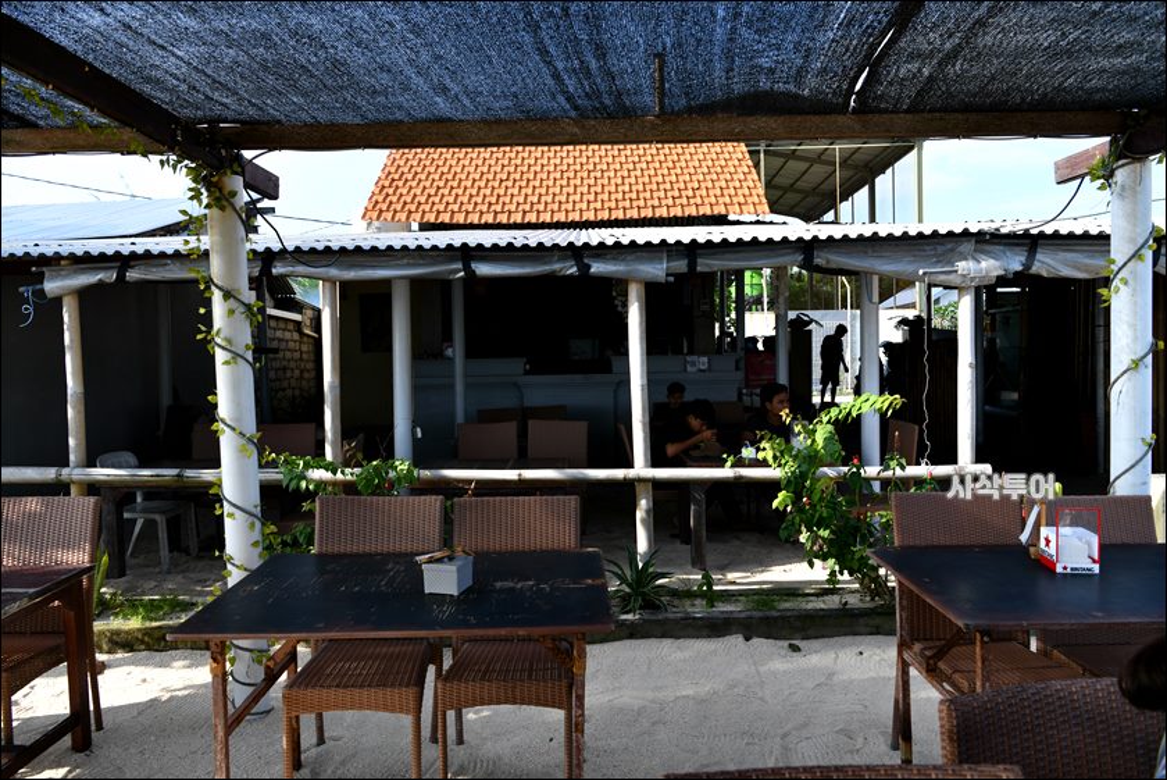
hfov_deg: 73.7
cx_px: 584
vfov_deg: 53.2
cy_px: 390
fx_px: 778
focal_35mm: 24
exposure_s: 1/160
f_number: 6.3
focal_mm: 24
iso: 100
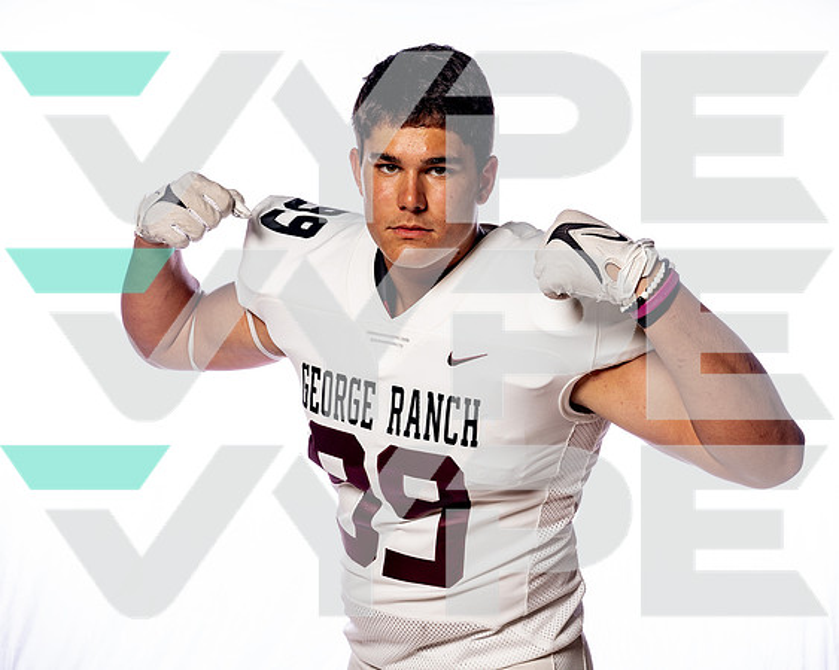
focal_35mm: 57
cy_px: 337
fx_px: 1410
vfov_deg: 26.7
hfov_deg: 33.1
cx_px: 402
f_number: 7.1
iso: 250
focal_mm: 46
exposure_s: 1/250
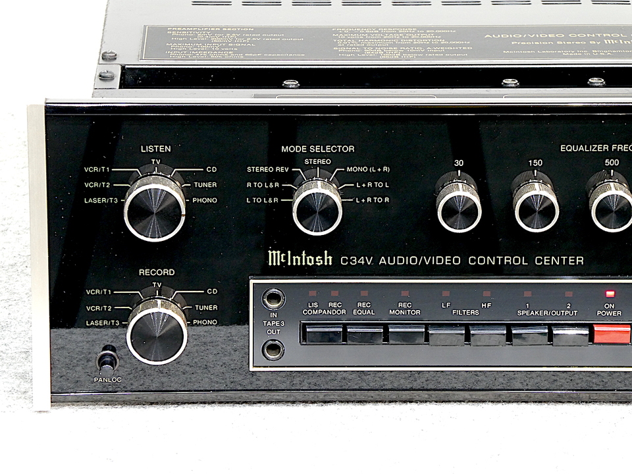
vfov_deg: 8.6
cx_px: 316
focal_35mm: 172
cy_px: 237
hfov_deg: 11.5
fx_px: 3140
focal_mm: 30.9
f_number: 5.6
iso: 200
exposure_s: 1/2.5
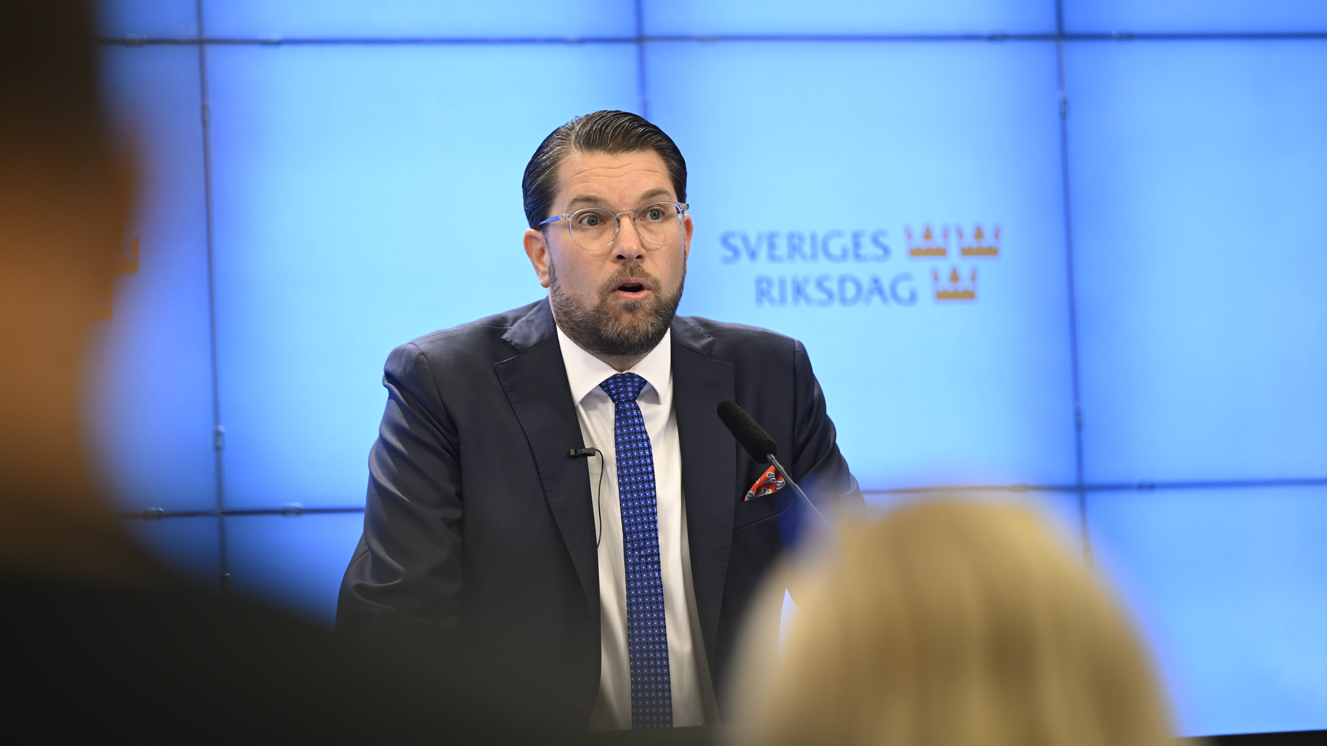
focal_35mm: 210
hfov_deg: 10.3
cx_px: 664
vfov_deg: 5.8
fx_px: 7389
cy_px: 418
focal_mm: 200
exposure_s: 1/125
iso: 640
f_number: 3.2
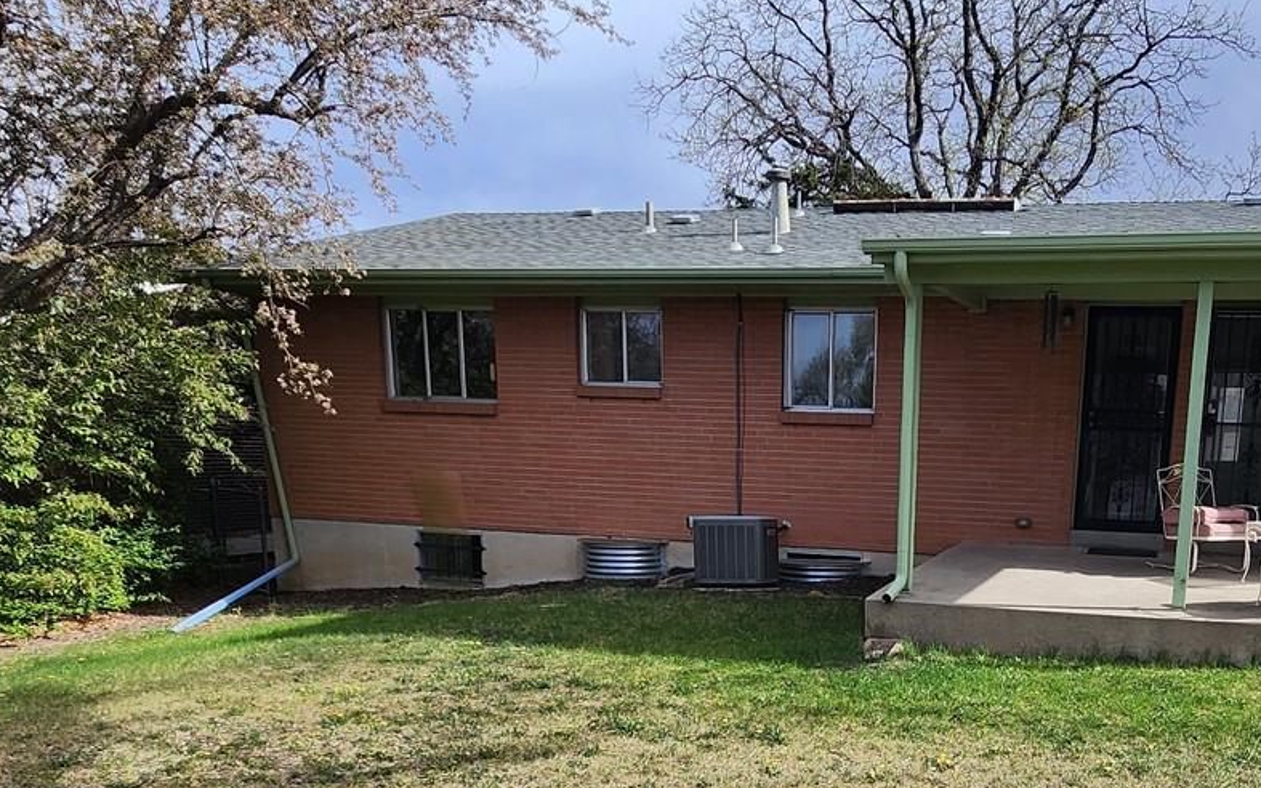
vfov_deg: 41.4
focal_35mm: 28
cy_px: 694
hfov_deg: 63.4
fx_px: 962
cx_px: 910
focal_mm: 2.2
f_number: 2.2
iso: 50
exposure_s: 1/1314
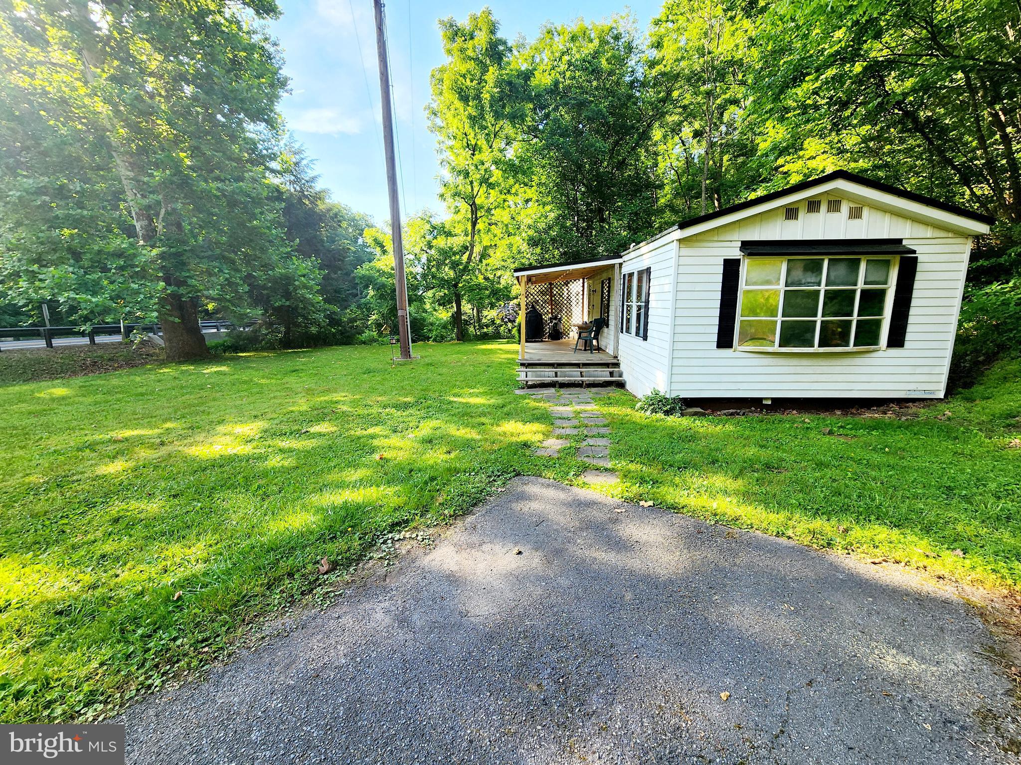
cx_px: 510
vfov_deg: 89.9
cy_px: 382
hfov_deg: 106.2
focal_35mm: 13
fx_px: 383
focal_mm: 2.2
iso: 50
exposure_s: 1/312
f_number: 2.2
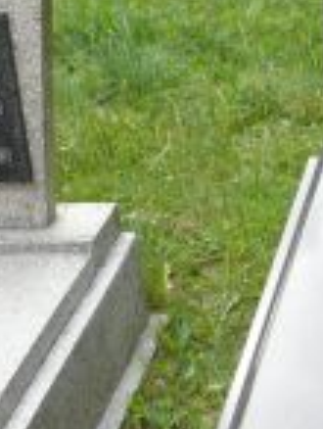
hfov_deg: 12.2
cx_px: 508
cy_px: 361
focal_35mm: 115
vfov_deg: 16.9
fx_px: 1427
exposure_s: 1/125
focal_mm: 7.4
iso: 100
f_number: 4
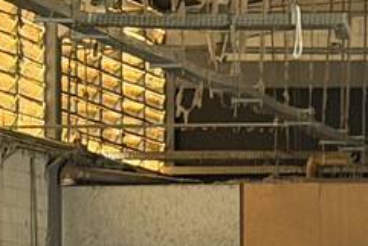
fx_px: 3048
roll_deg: +0.2
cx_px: 812
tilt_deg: +2.5
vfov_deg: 4.6
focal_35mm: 298
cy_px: 232
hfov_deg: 6.6
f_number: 1.78
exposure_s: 1/40
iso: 400
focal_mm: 6.76
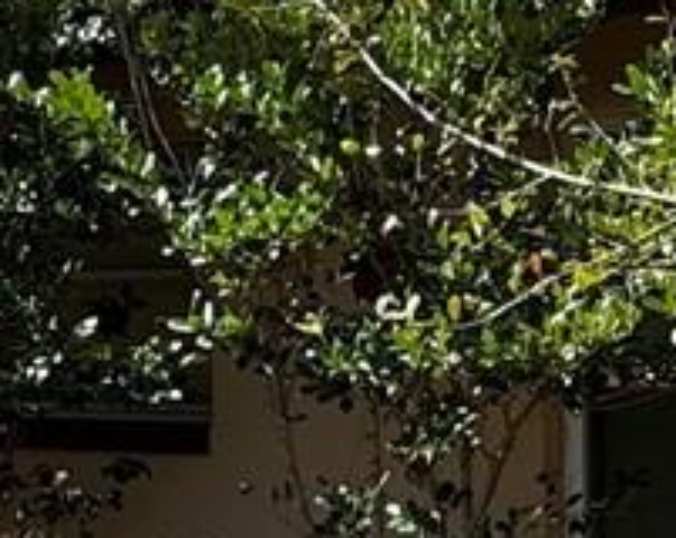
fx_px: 2177
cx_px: 878
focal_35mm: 109
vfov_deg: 14.0
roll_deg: -1.3
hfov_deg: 16.7
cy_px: 467
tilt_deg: -4.0
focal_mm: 2.22
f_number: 2.2
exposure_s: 1/636
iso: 40
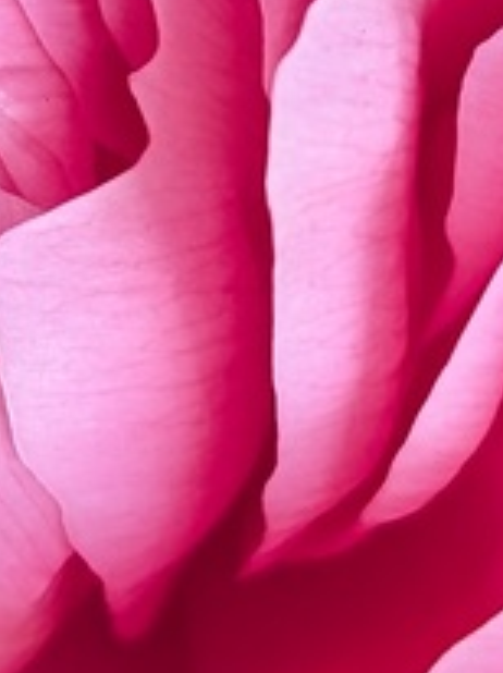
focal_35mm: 186
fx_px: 3611
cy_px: -29
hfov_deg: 7.9
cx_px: 13
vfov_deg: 10.5
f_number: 1.68
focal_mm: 6.9
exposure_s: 1/120
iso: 146
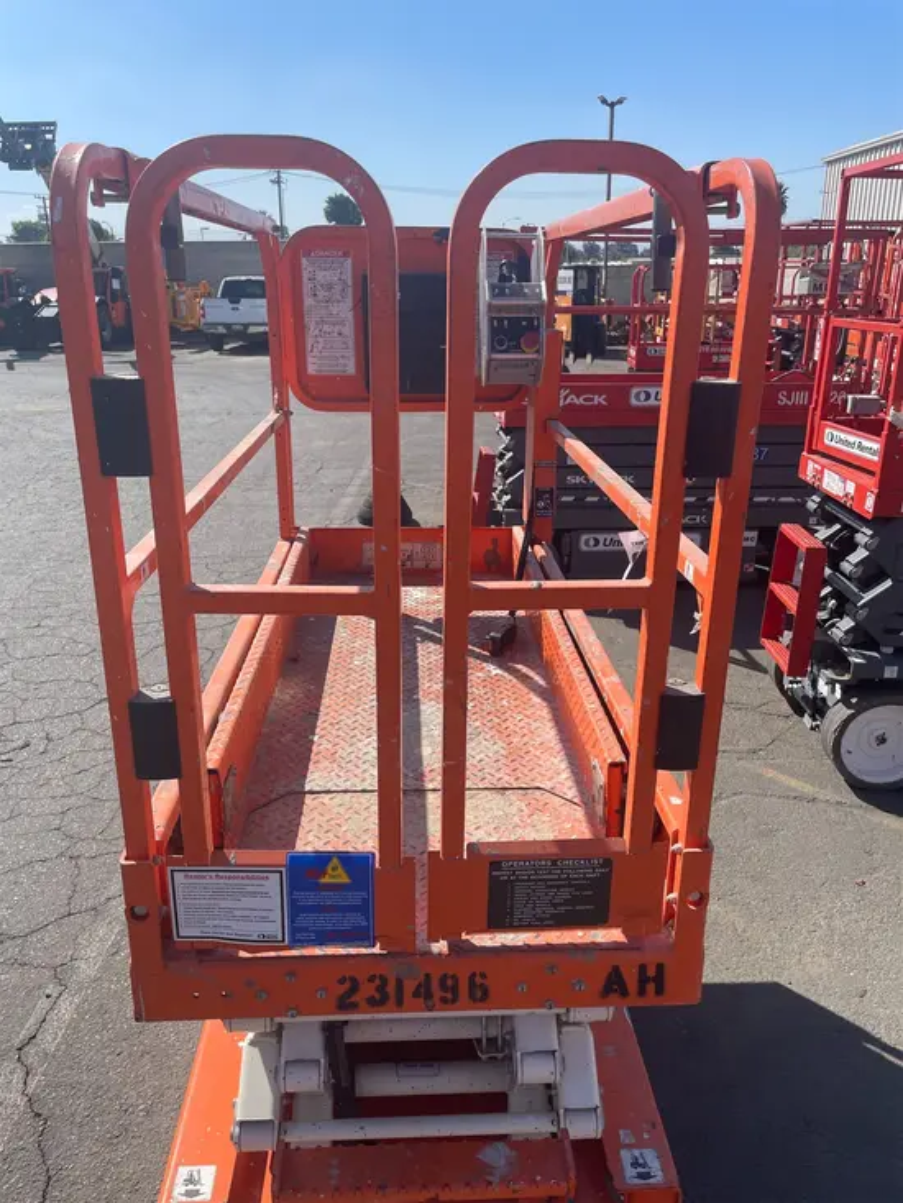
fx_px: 904
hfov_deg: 53.1
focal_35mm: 26
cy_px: 602
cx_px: 452
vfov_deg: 67.3
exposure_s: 1/2882
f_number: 1.6
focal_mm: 4.2
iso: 32
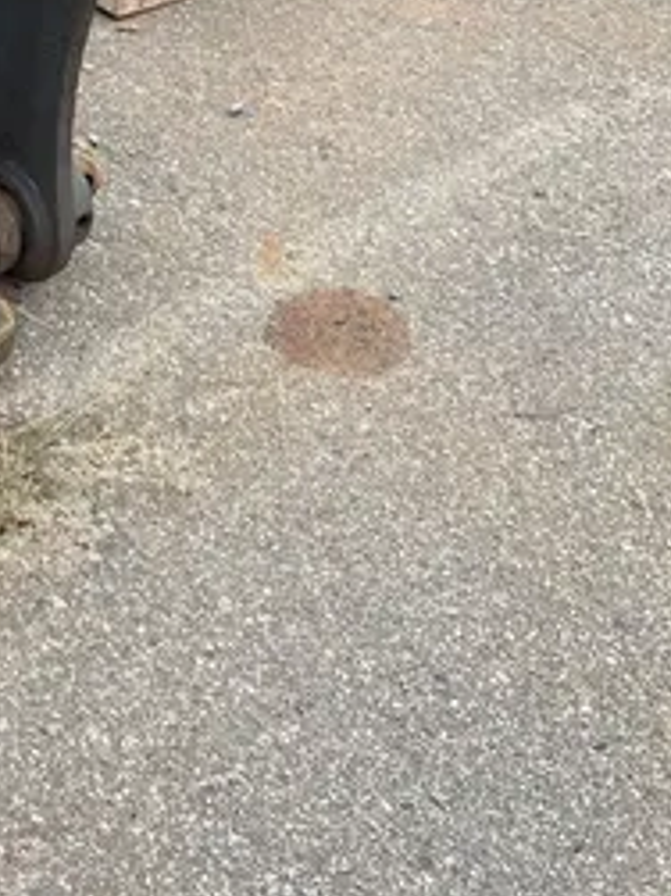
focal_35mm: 76
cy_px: 55
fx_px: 1966
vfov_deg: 24.8
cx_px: -218
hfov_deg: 18.0
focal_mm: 4.2
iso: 32
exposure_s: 1/363
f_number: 1.6
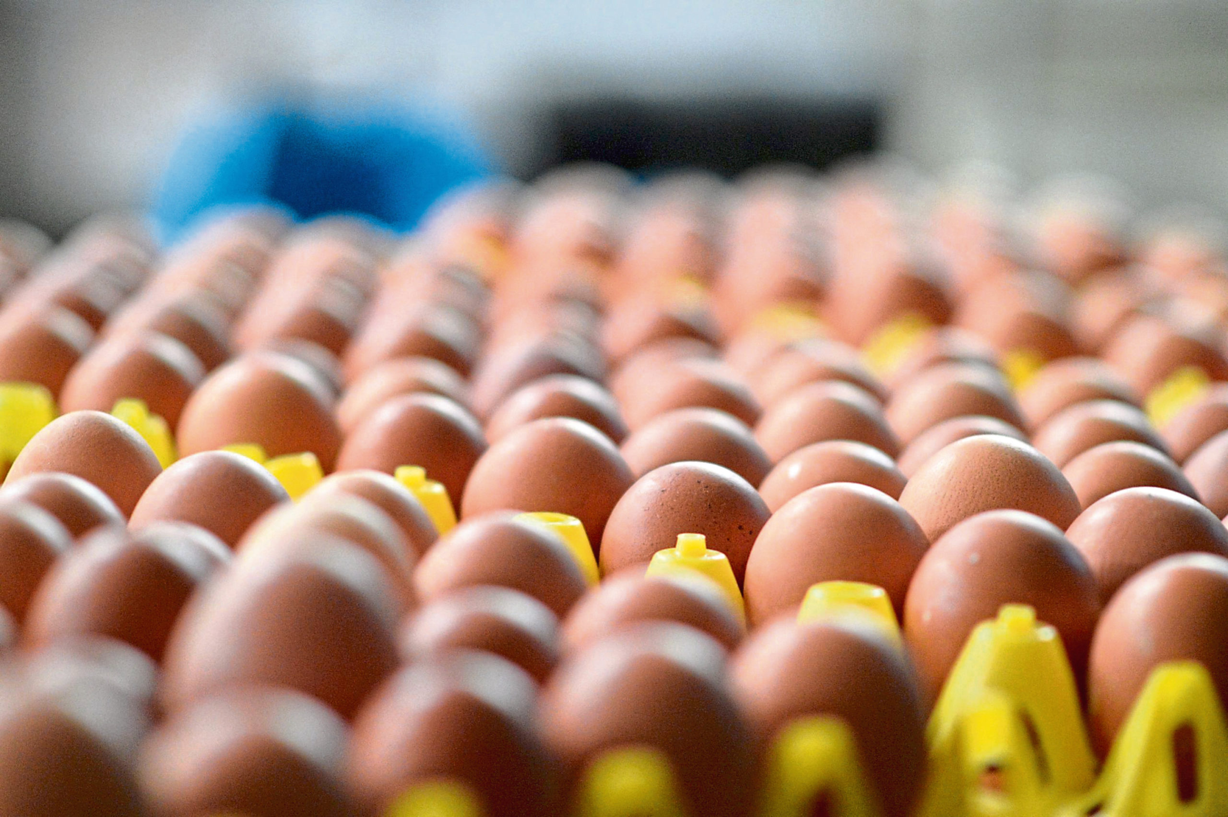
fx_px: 4345
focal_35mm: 128
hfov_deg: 16.1
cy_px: 408
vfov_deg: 10.7
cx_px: 614
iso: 1600
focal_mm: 85
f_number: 1.8
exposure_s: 1/125
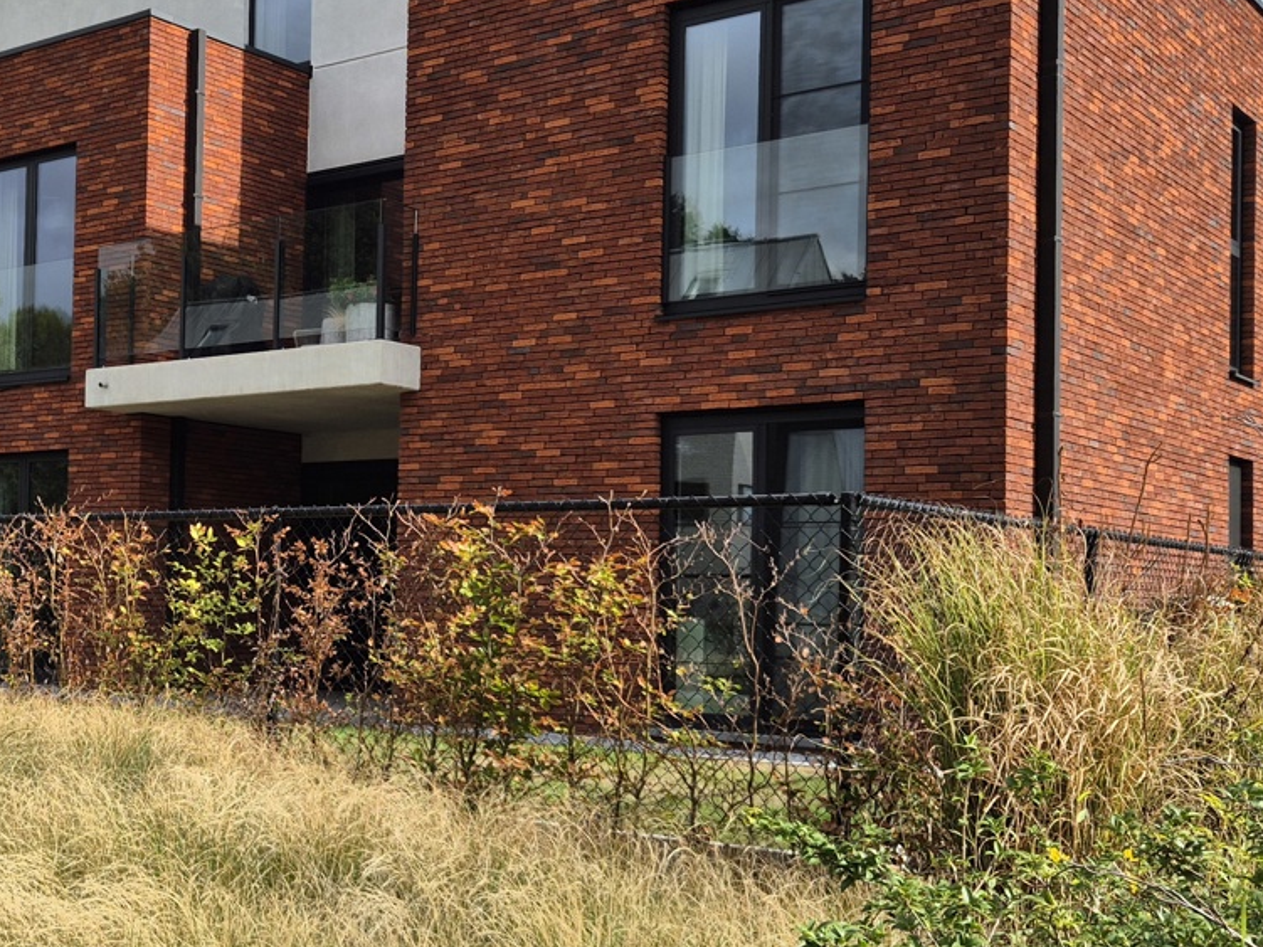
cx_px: 209
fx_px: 1788
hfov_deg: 37.2
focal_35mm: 49
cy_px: 542
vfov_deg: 29.6
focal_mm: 5.4
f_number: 1.8
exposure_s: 1/1416
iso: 25
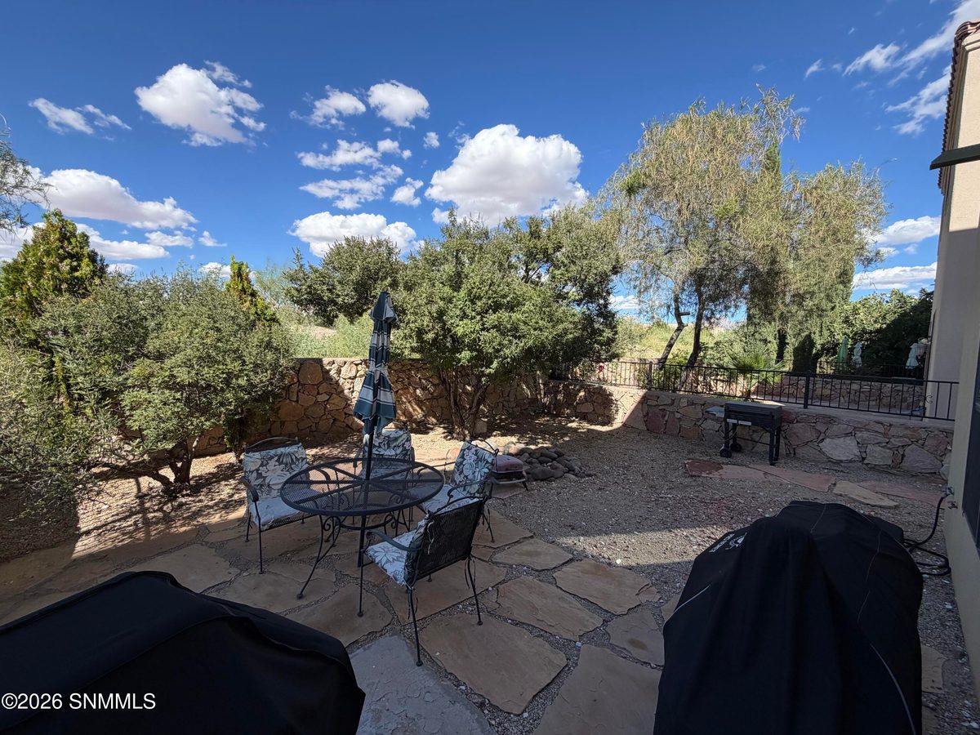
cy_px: 368
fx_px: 396
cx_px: 490
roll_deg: -1.7
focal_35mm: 14
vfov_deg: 85.7
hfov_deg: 102.1
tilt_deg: -2.2
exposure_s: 1/770
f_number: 2.2
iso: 40
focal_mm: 2.22
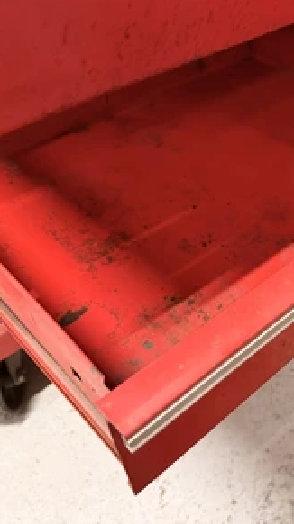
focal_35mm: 36
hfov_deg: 31.8
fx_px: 501
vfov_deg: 55.3
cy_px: 267
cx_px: 236
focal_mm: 6.76
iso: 640
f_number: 1.78
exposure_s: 1/40
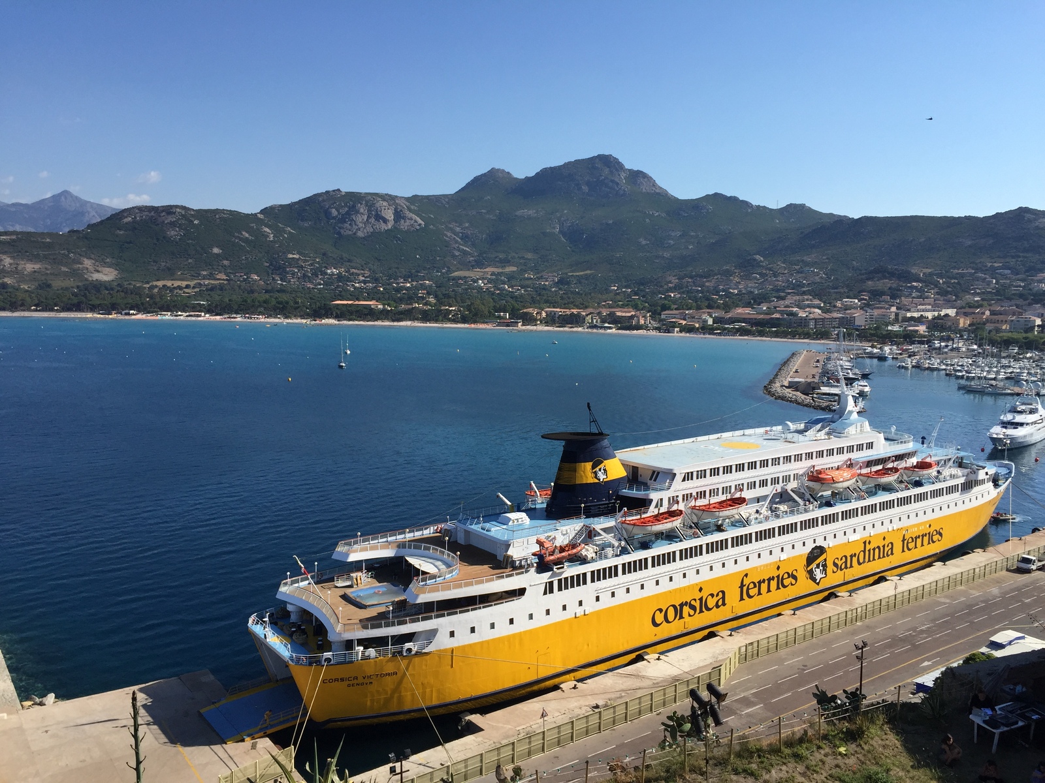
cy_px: 392
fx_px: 875
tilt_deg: -5.8
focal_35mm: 29
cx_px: 522
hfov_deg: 61.7
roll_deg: -1.1
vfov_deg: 48.2
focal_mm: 4.15
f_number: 2.2
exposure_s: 1/2326
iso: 32
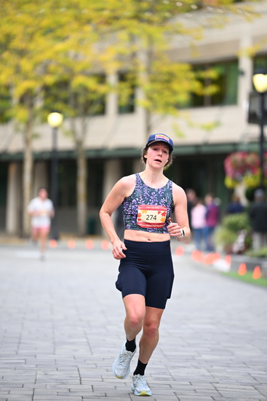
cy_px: 200
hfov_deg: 6.9
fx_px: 2223
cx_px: 134
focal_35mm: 200
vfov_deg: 10.3
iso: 1000
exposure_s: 1/1600
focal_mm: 200
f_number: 2.8
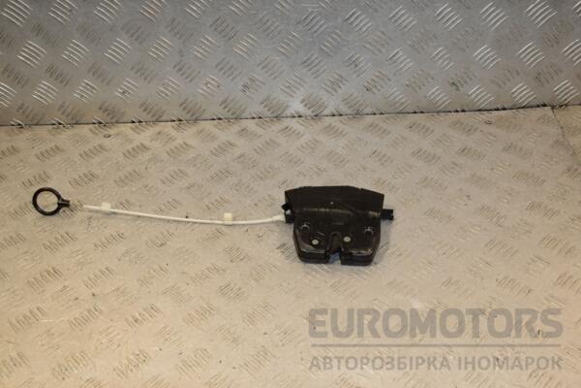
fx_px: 678
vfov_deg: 31.9
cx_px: 290
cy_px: 194
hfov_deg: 46.4
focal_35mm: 42
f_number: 10
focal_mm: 28
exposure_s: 1/200
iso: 800
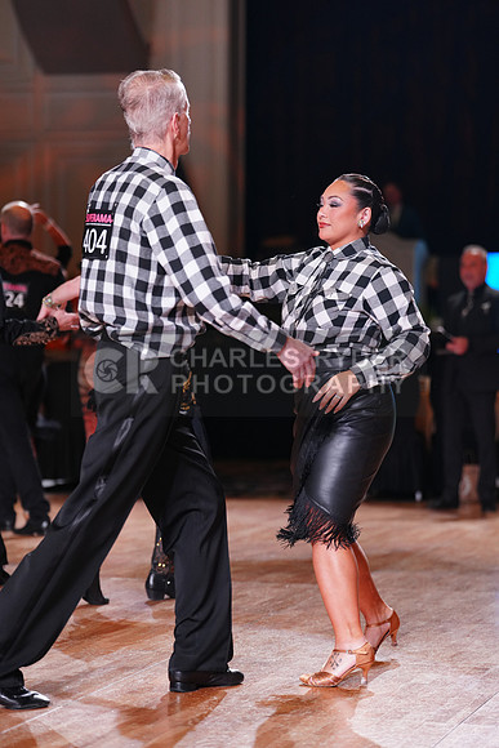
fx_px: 2244
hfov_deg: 12.7
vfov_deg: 18.9
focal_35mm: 108
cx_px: 250
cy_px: 374
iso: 1250
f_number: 2.8
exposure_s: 1/400
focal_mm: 108
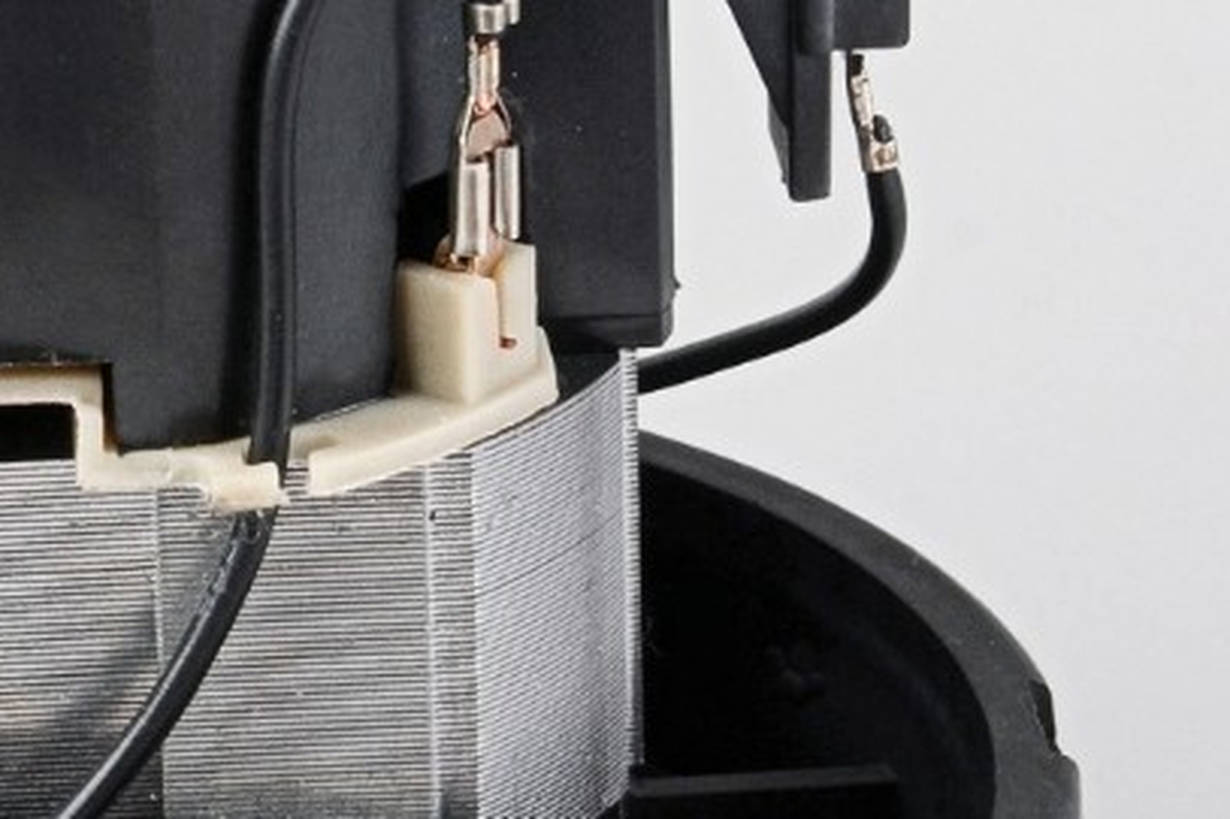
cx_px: 27
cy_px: 444
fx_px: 9049
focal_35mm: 265
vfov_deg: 5.2
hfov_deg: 7.7
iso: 200
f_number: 18
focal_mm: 45
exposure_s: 1/60
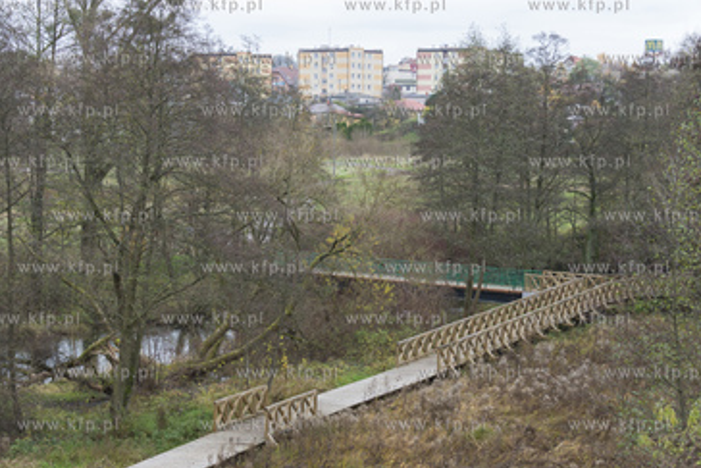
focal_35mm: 77
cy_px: 242
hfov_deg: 26.3
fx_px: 1500
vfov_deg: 17.7
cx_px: 354
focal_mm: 70
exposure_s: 1/125
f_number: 4.5
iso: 400
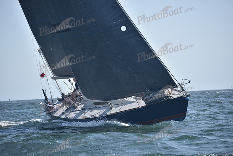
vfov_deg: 6.9
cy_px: 78
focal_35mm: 200
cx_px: 116
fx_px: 1295
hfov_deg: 10.3
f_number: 5
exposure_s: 1/1000
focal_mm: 200
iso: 250
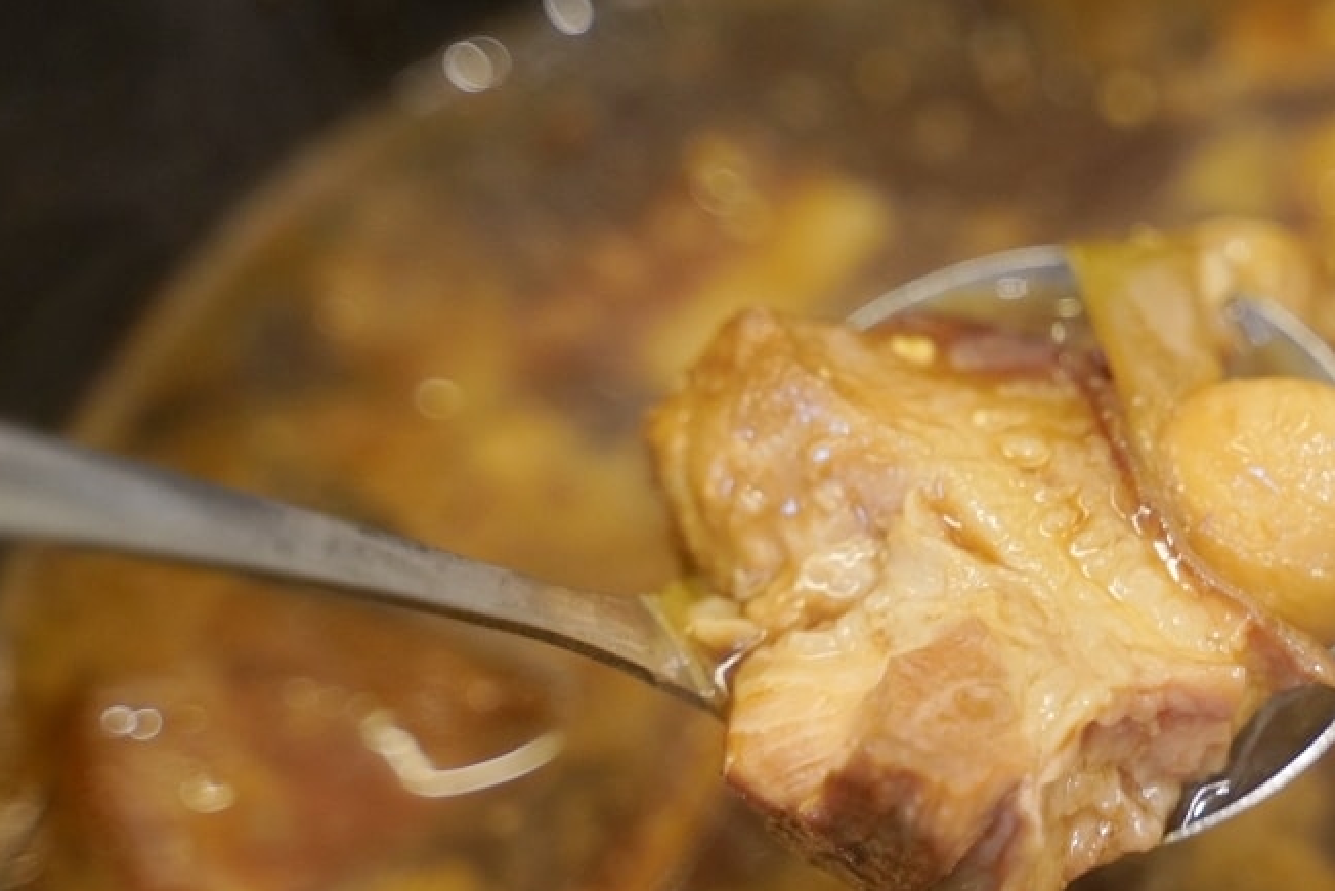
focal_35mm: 138
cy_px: 520
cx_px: 1124
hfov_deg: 14.7
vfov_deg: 9.9
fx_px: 5118
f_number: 2.8
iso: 2000
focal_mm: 75
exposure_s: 1/80
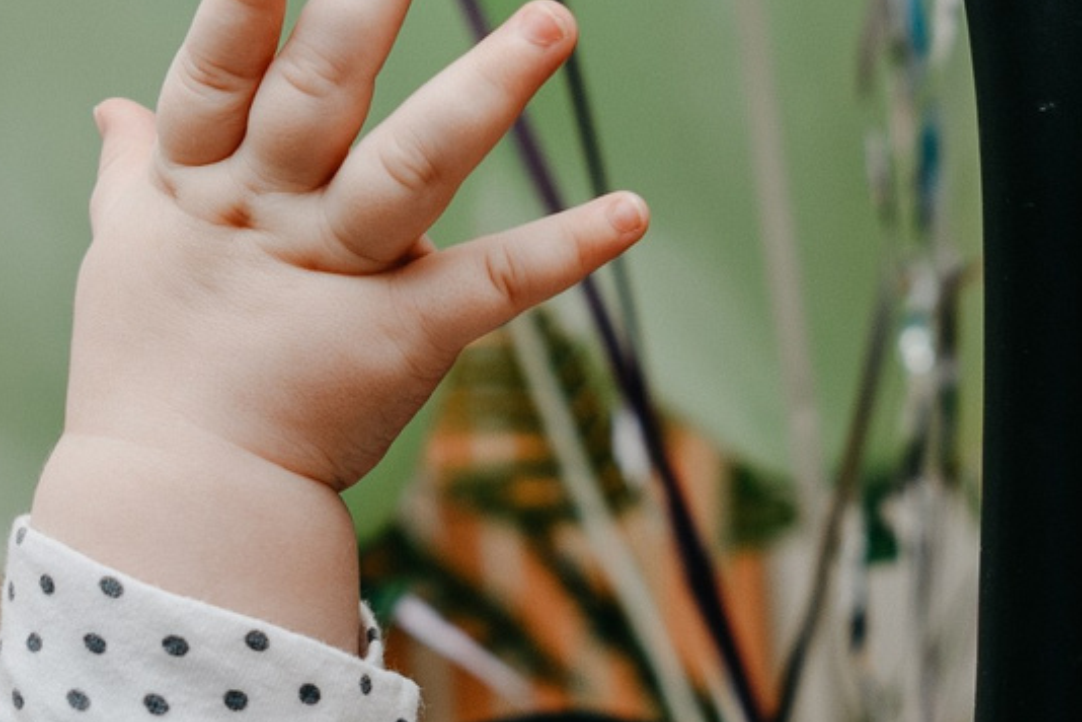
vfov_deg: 11.8
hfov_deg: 17.4
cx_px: 22
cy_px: -17
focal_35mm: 115
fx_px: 3456
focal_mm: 24
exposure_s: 1/160
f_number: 3.2
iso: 100
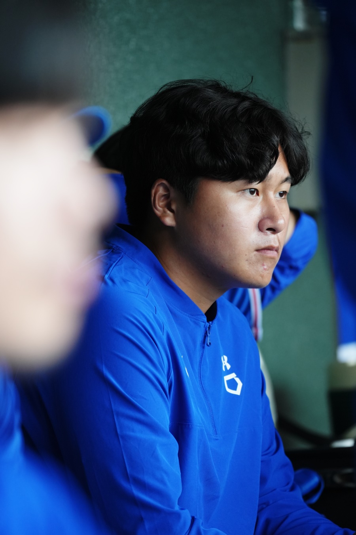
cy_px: 268
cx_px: 178
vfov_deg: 6.3
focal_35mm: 327
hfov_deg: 4.2
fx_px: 4850
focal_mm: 327
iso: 2000
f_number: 6.3
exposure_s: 1/400
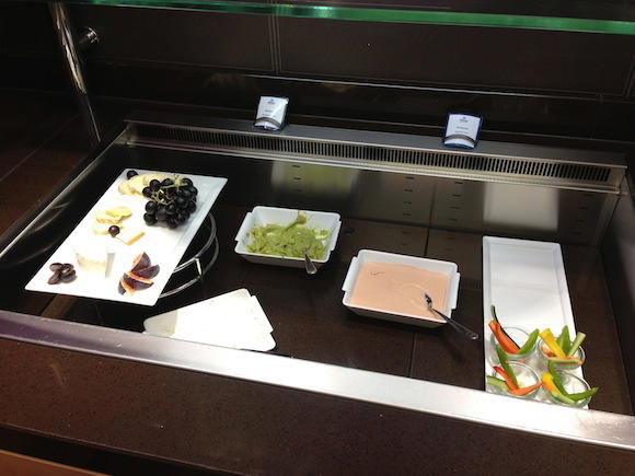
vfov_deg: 42.9
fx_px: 605
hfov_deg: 55.4
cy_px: 238
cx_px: 318
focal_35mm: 33
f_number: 2.4
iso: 64
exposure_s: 1/60
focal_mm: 4.13
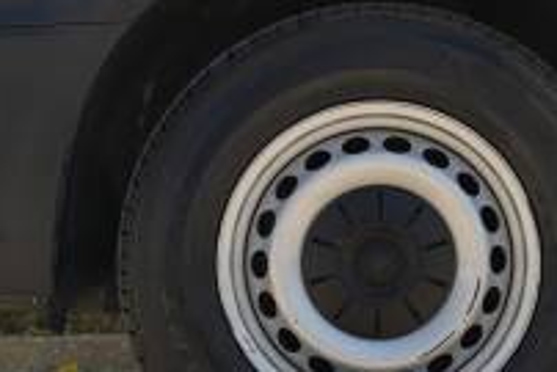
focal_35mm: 154
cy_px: 124
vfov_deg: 8.9
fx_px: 2388
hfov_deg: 13.3
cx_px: 386
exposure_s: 1/200
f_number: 4.5
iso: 100
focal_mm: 48.7
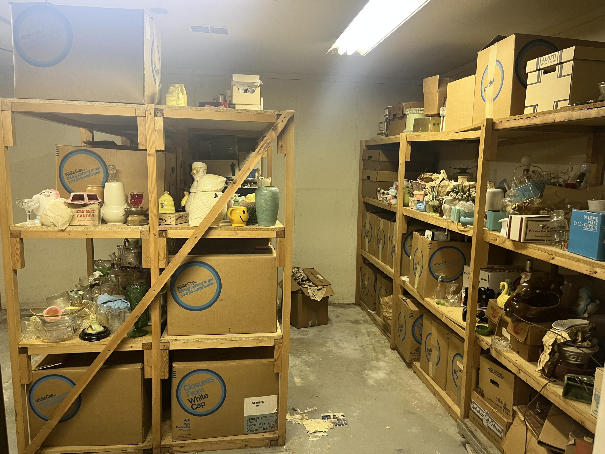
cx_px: 302
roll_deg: -0.8
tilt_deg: -7.8
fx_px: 454
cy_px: 227
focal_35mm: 26
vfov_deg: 53.1
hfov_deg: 67.3
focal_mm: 5.1
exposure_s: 1/60
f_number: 1.6
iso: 125
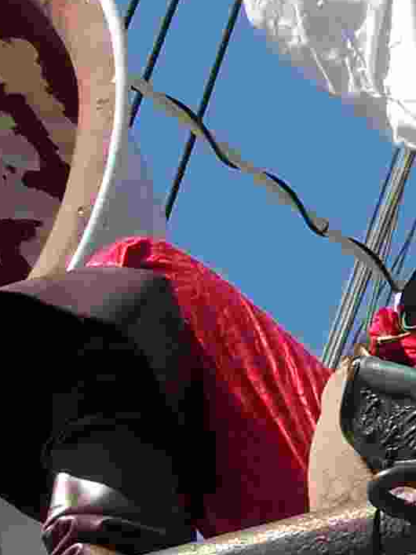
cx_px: 505
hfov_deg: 5.1
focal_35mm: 290
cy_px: 104
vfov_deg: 6.8
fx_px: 4648
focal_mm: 14.8
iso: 80
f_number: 5.6
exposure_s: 1/350
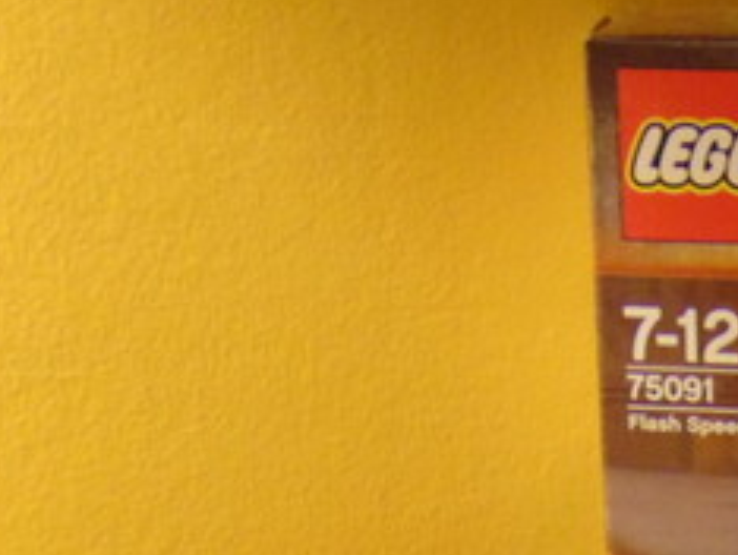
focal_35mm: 96
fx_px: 2049
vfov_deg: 14.0
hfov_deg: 19.3
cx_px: 870
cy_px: 938
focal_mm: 4.5
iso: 320
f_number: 3
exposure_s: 1/30
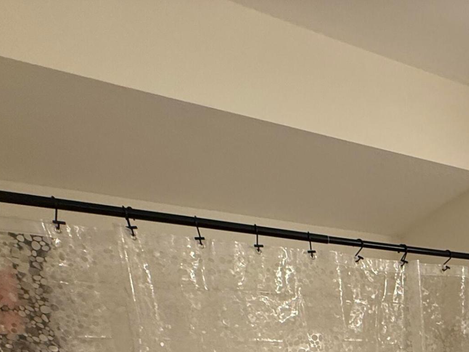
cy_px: 489
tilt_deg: -10.2
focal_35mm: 39
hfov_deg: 38.1
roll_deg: +4.1
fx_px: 528
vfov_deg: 28.2
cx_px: 538
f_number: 2.2
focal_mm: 2.22
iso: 160
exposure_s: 1/120
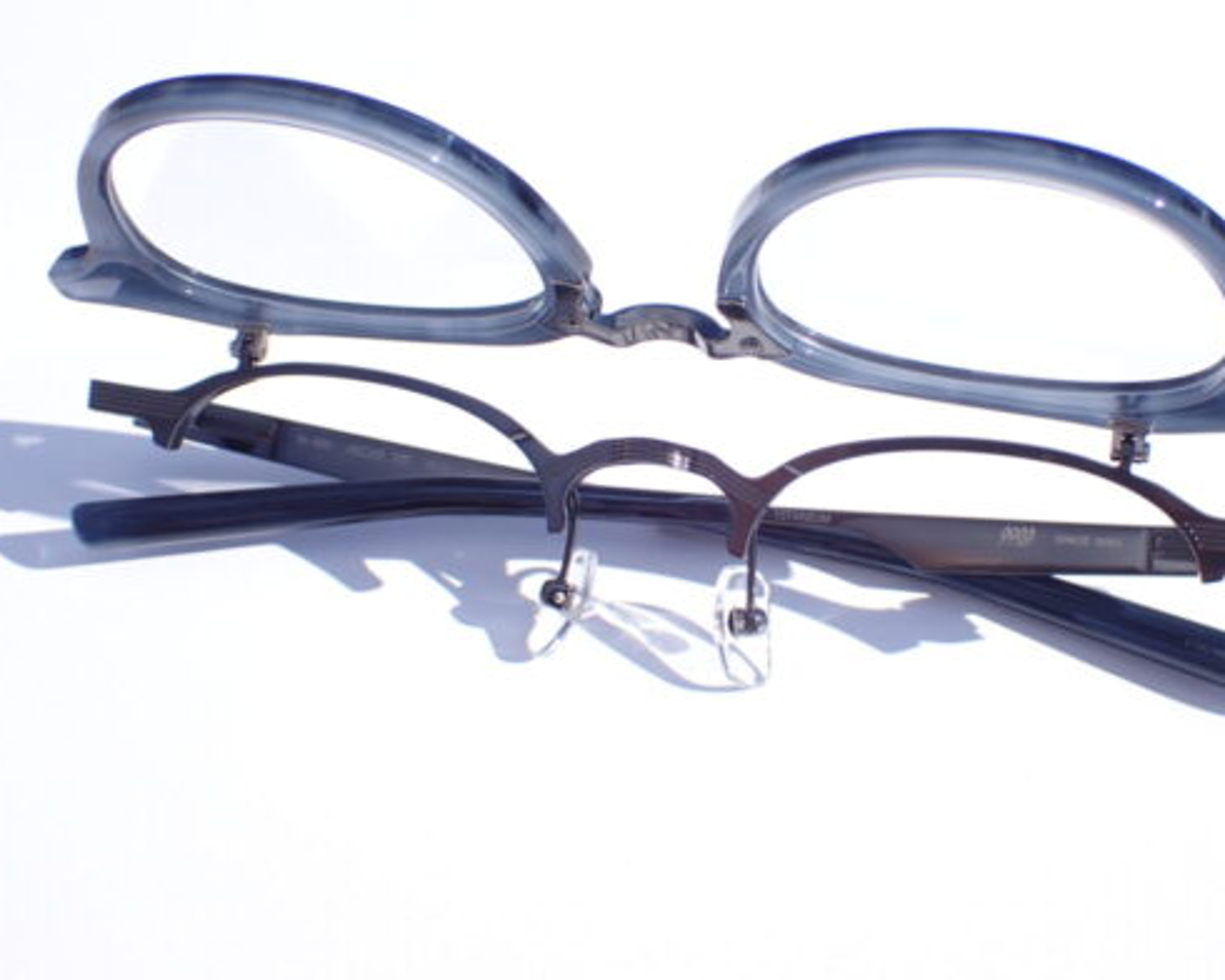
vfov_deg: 30.8
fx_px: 1777
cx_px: 715
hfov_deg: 37.9
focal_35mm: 49
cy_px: 482
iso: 100
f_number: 4
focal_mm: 7.31
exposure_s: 1/800
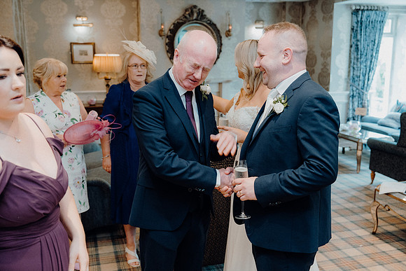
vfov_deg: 35.1
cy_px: 136
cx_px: 203
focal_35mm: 38
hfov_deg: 50.7
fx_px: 429
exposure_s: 1/160
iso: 2500
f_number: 3.5
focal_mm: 38
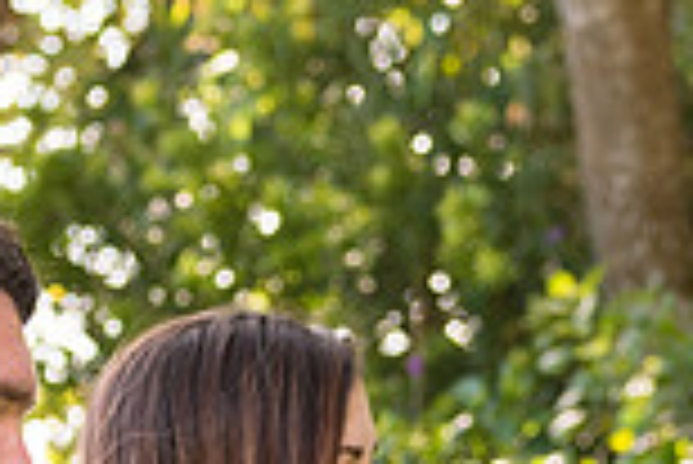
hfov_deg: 4.6
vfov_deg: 3.1
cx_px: 189
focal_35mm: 446
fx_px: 8593
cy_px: 651
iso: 400
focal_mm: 78
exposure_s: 1/320
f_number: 4.8
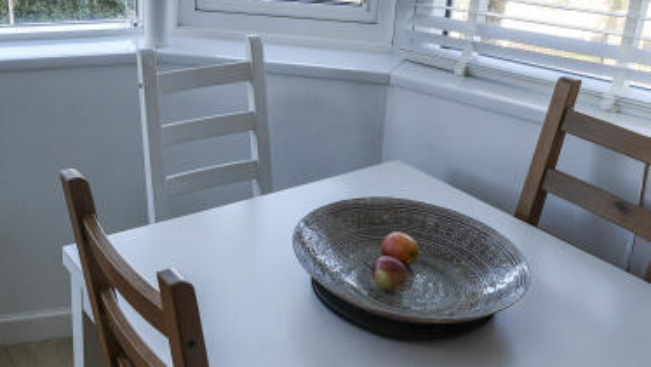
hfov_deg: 46.2
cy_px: 84
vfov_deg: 27.3
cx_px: 191
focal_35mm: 43
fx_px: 743
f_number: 4
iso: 100
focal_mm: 10
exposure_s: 1/60
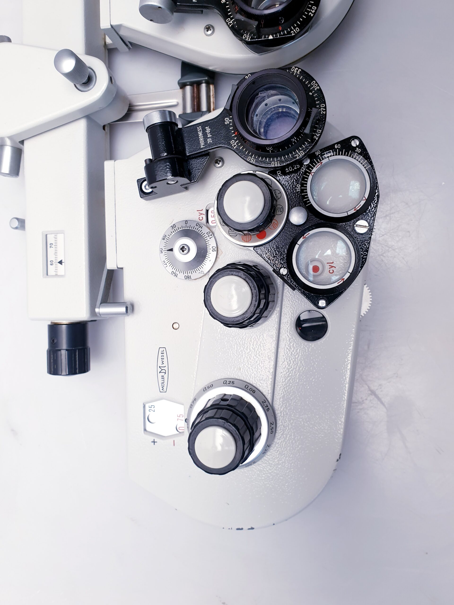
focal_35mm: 26
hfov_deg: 53.1
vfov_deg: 67.3
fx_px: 455
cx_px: 227
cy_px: 302
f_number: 2.4
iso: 80
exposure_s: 1/50
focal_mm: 4.3
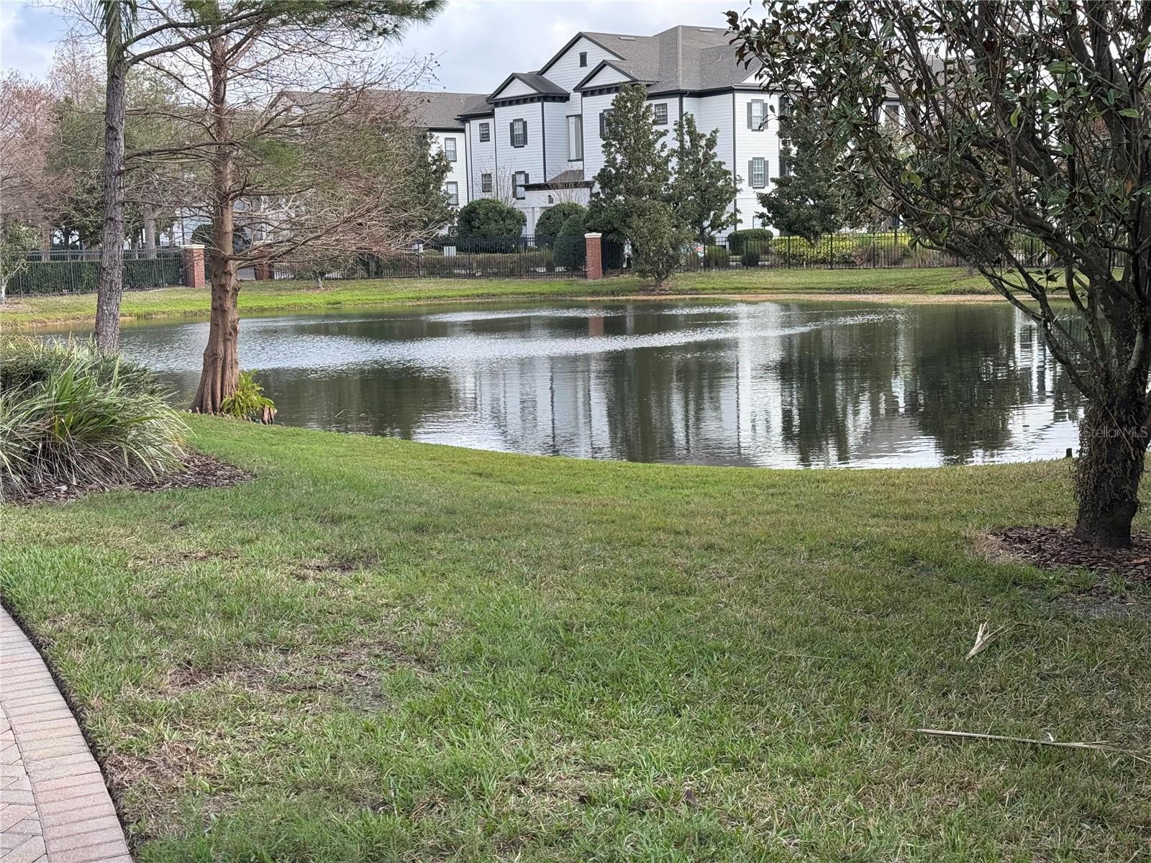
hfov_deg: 39.7
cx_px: 576
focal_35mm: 48
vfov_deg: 30.3
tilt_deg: -8.3
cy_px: 432
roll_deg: +1.5
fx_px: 1596
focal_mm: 6.76
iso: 64
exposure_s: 1/756
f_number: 1.78
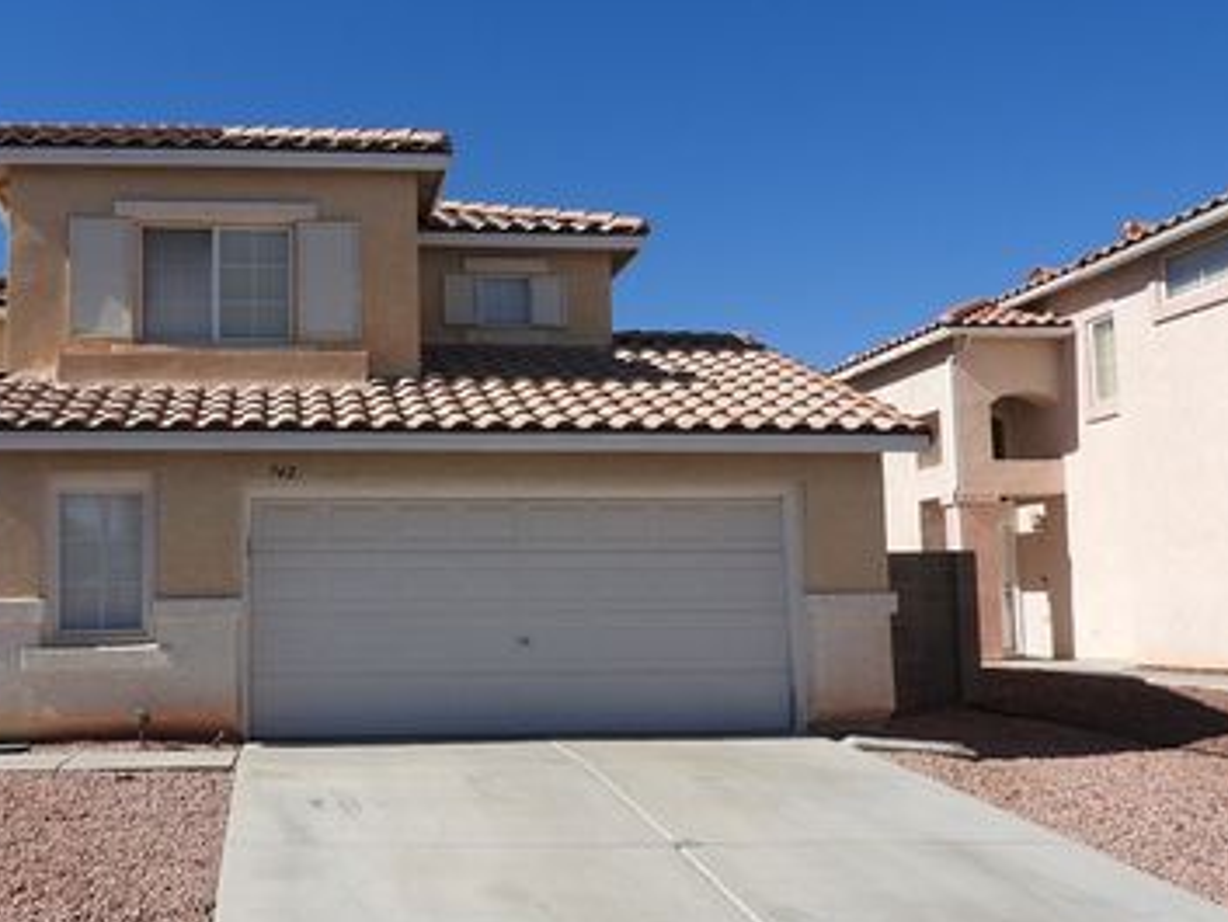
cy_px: 503
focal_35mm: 34
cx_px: 369
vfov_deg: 41.8
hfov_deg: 52.5
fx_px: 1207
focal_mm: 4.3
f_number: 3.3
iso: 100
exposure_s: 1/1600
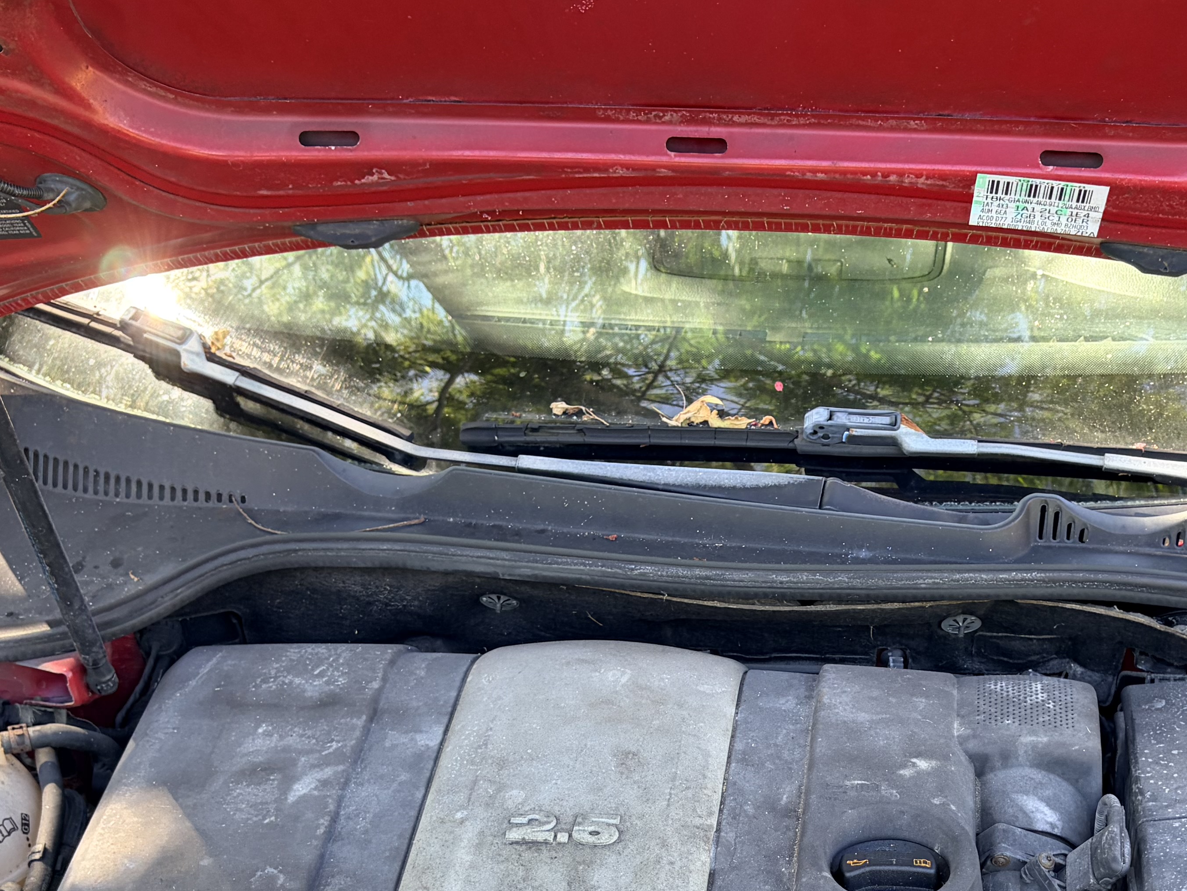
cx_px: 777
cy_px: 827
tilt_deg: -32.6
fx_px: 1886
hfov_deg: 34.7
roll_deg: -0.1
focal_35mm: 55
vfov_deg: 25.6
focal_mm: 5.96
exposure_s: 1/167
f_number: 1.6
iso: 80
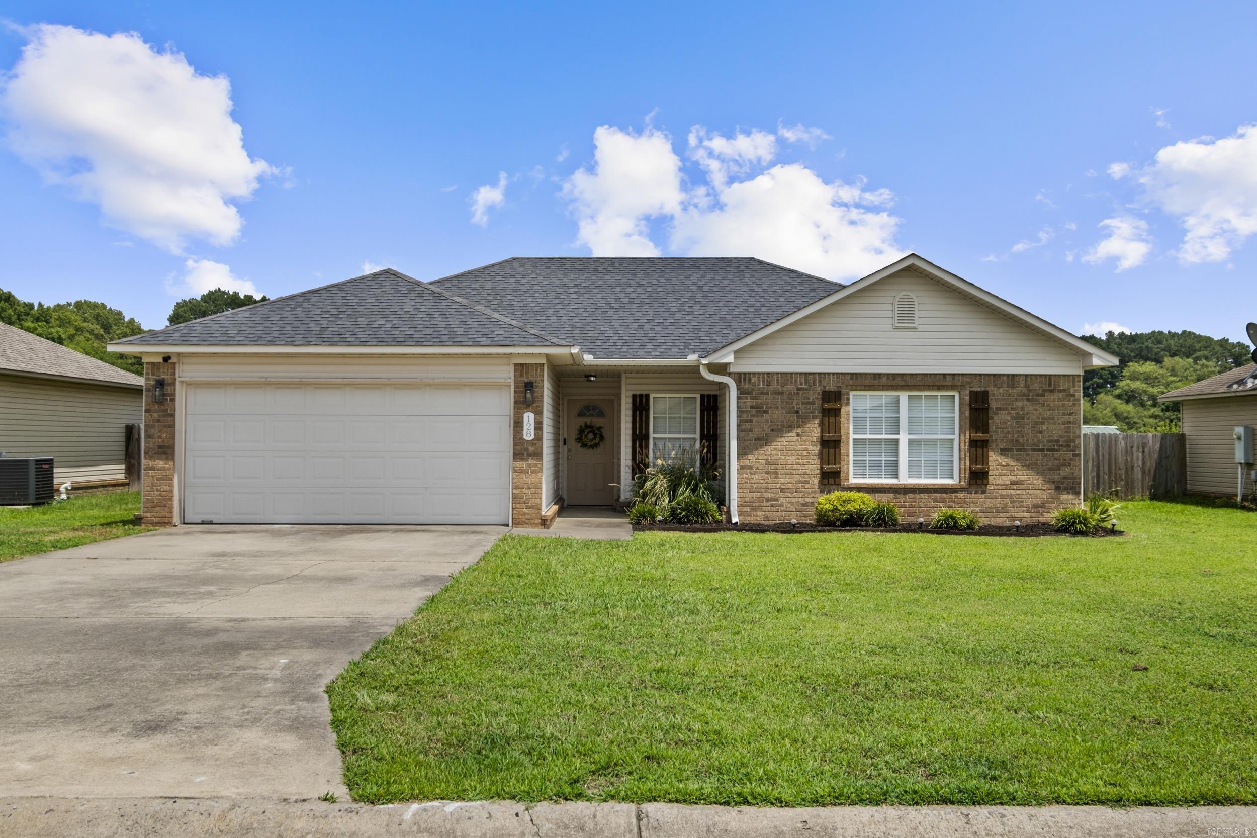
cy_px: 419
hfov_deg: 63.7
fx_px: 1013
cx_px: 628
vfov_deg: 45.0
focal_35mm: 29
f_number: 8
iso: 200
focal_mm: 19.1
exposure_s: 1/1250
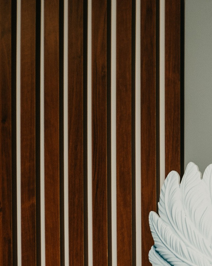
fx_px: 973
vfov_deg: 15.2
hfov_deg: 10.1
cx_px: 579
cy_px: 280
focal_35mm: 124
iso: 160
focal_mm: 24
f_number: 4
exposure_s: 1/160
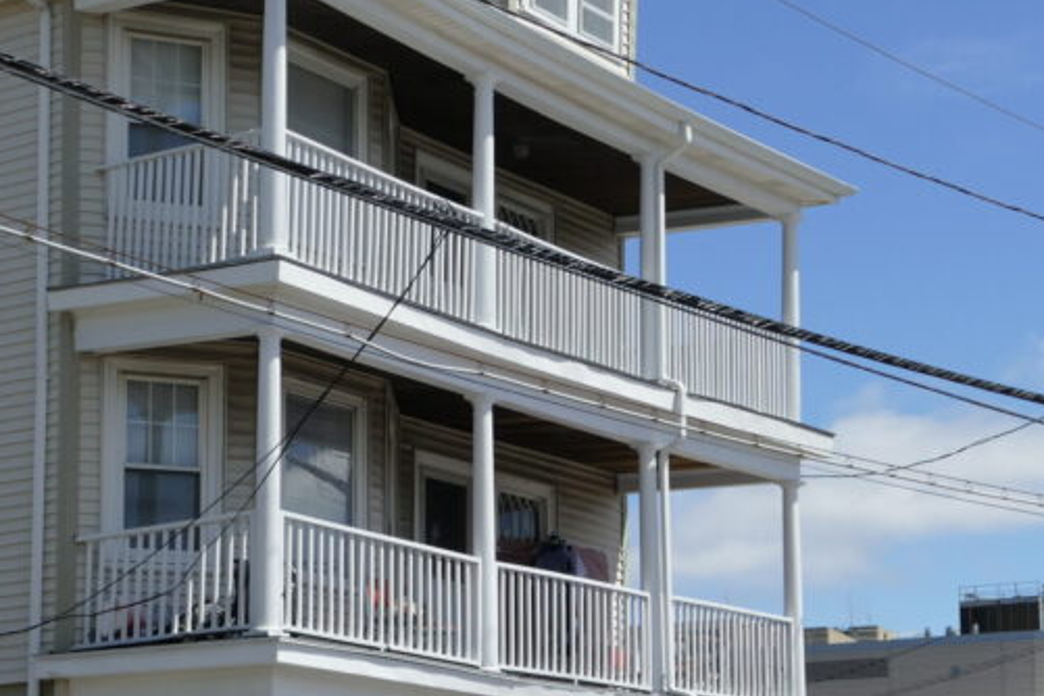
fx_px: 2668
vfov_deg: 14.7
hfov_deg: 22.1
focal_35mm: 92
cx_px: 550
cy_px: 624
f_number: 3.5
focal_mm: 16.24
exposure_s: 1/1600
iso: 125
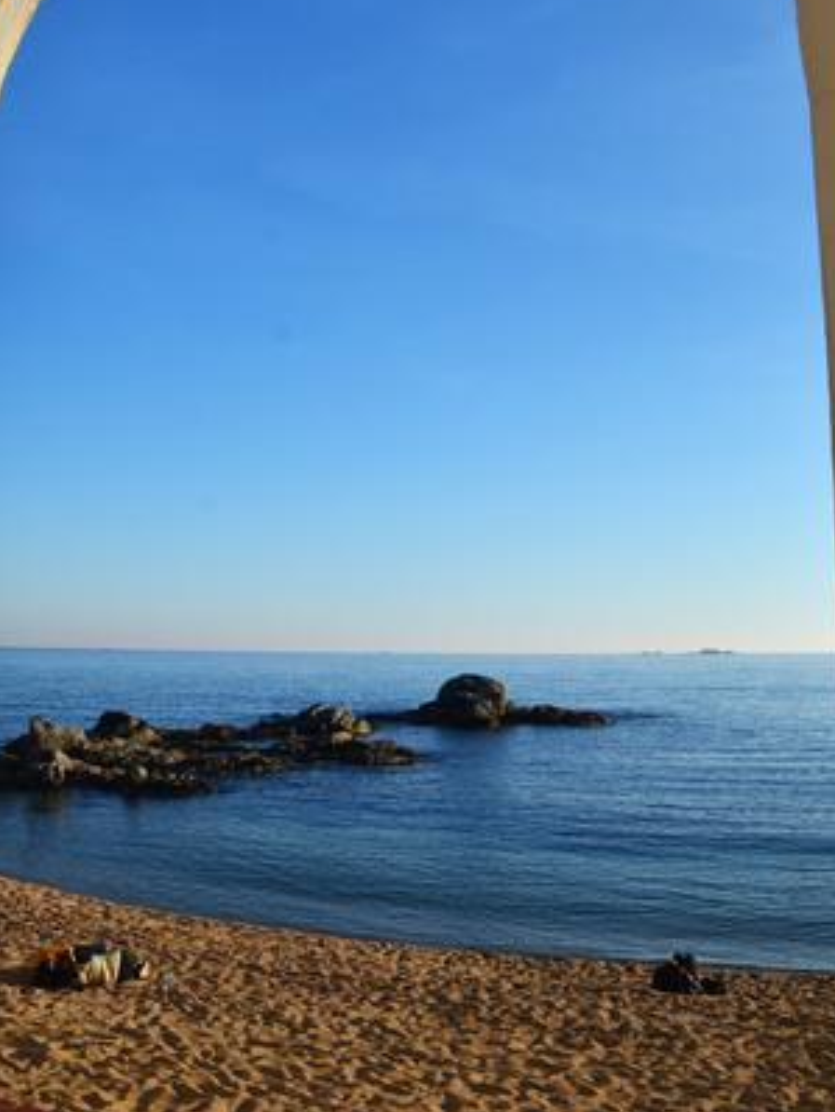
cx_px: 370
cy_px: 391
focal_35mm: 39
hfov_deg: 36.8
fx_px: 1253
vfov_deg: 47.2
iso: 320
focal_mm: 18
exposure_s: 1/250
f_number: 10
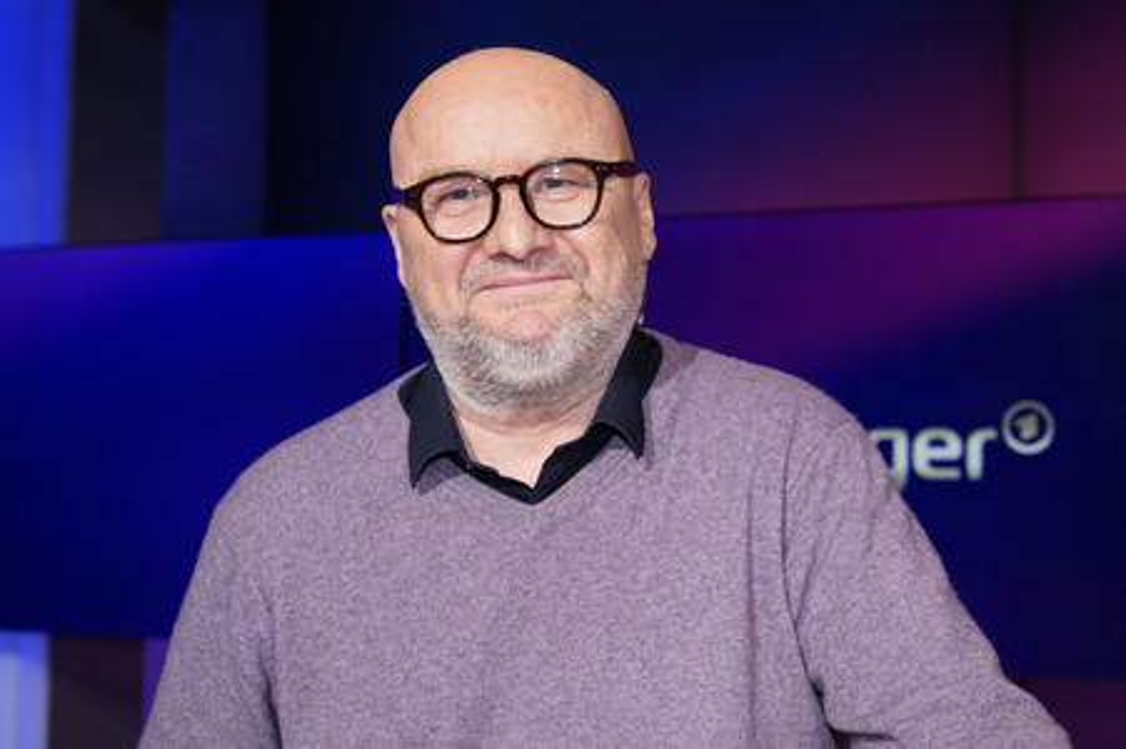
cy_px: 374
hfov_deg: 39.6
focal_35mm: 50
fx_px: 1563
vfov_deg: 27.0
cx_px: 563
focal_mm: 50
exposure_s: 1/160
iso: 1600
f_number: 5
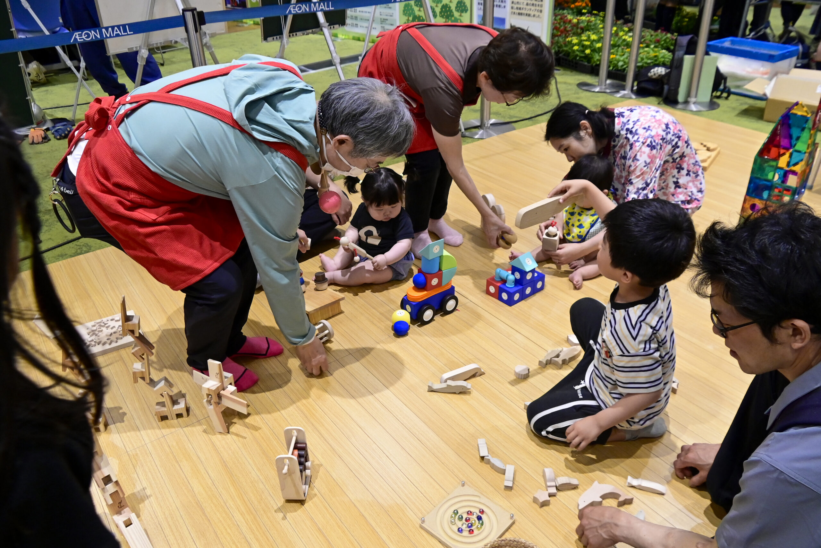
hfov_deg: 67.4
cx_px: 410
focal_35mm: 27
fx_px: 616
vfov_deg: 47.9
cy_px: 274
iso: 2500
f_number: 6.3
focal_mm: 18
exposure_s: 1/125
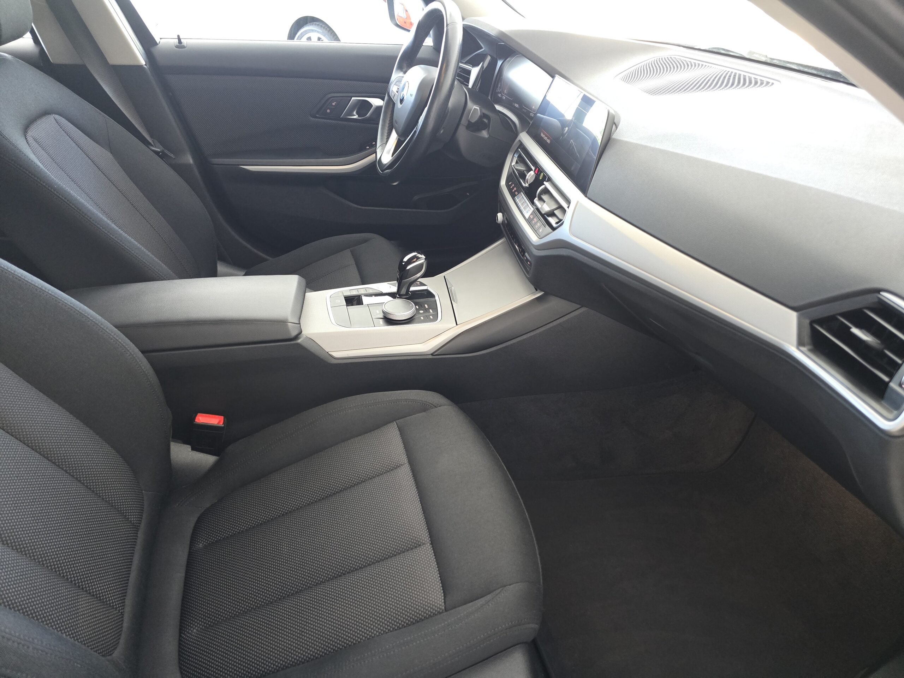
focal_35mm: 23
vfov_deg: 58.9
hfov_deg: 73.9
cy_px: 339
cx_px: 452
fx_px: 601
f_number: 1.7
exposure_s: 1/100
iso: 1250
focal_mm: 6.3
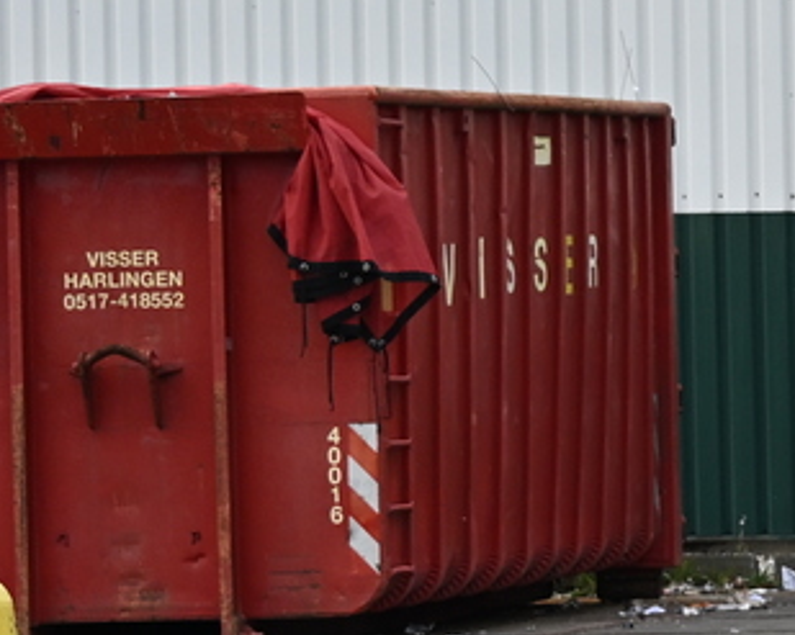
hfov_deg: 5.5
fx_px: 8091
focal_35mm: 344
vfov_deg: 4.5
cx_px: 1420
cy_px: 103
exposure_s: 1/250
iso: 400
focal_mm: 70
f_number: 6
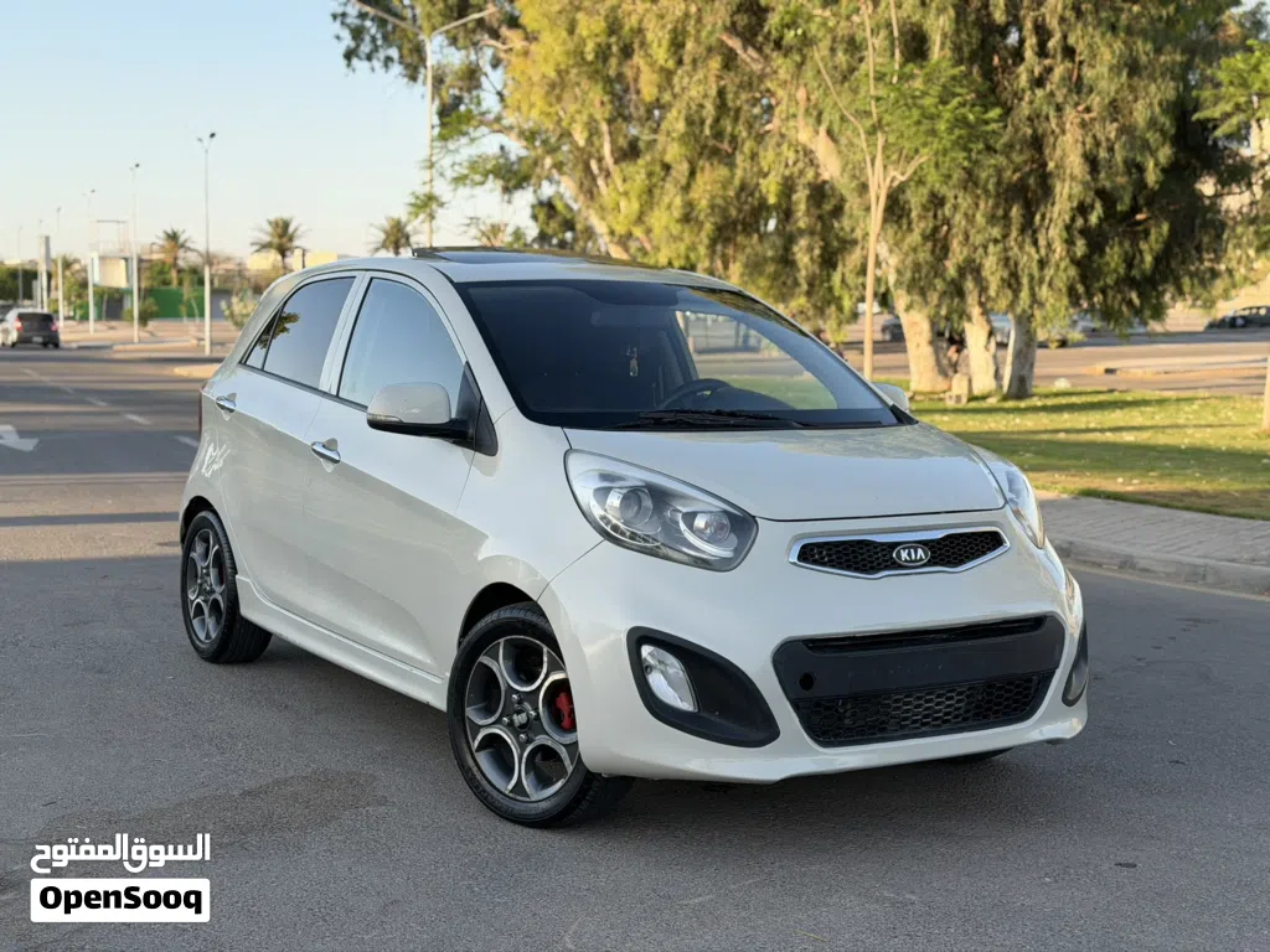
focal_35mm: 48
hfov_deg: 39.7
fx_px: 1761
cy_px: 476
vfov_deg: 30.3
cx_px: 635
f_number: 1.78
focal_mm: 6.76
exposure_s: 1/906
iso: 64
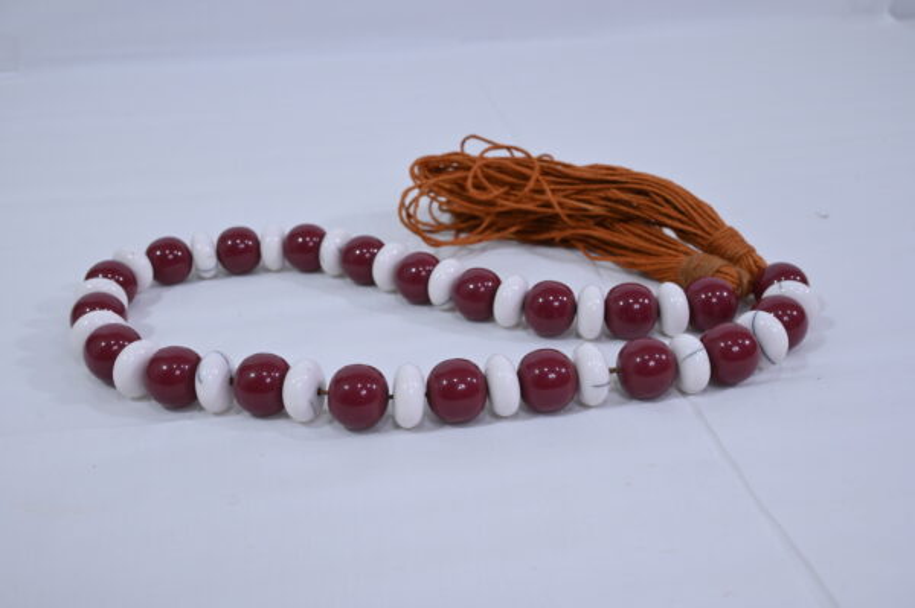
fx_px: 965
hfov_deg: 50.7
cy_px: 304
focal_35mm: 38
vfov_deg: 35.0
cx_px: 458
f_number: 8
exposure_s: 1/125
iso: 640
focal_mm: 38
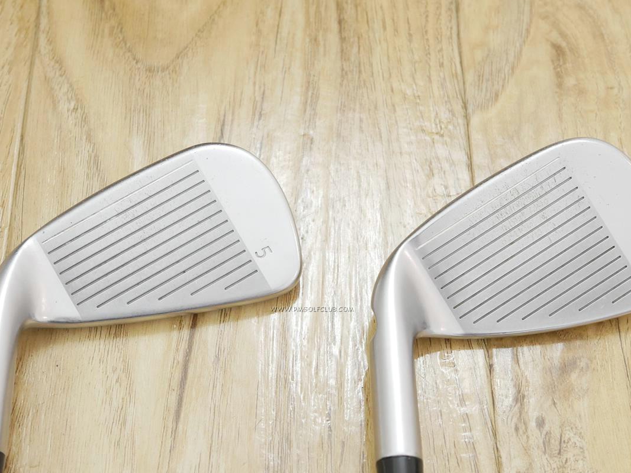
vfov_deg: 24.4
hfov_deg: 32.2
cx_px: 312
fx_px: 1094
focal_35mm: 60
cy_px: 255
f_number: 4.5
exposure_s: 1/50
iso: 1600
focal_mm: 25
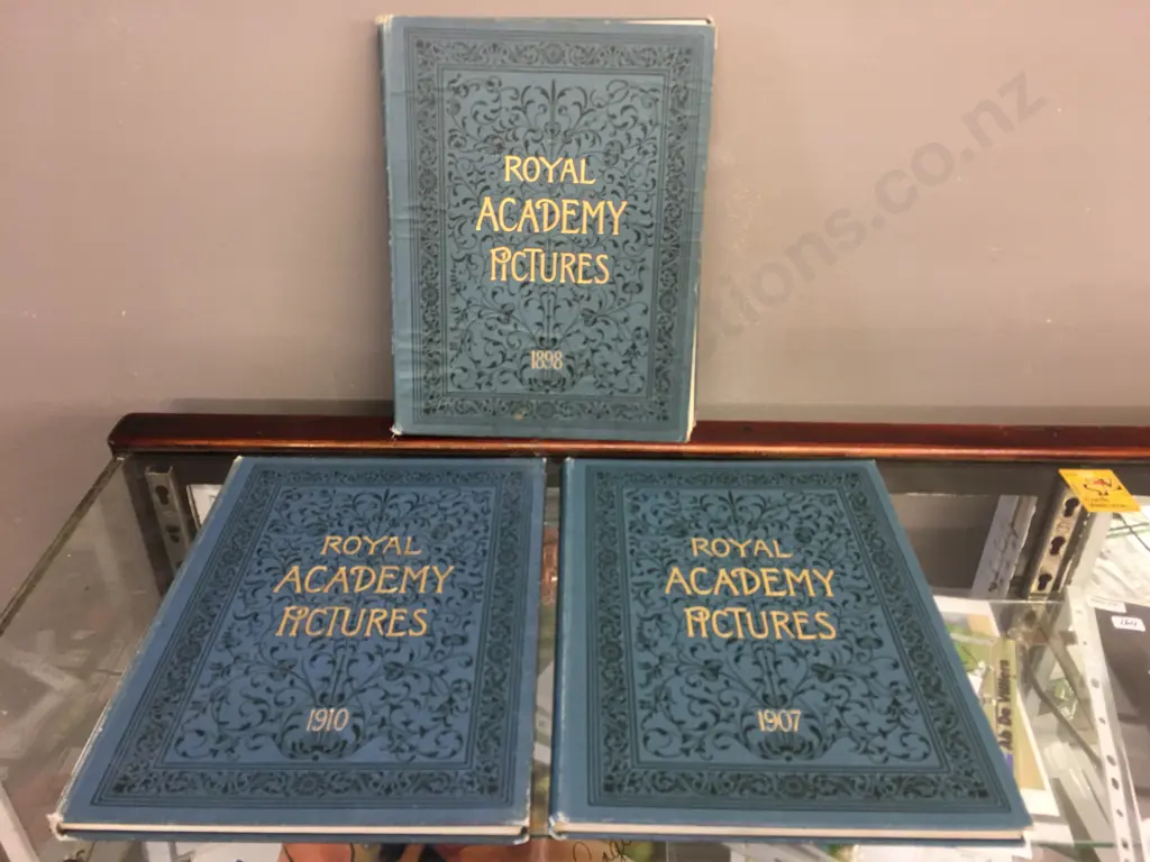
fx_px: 963
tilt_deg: -31.5
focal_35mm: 29
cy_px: 431
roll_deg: -0.9
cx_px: 575
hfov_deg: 61.7
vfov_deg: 48.2
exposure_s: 1/17
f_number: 2.2
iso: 50
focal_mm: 4.15
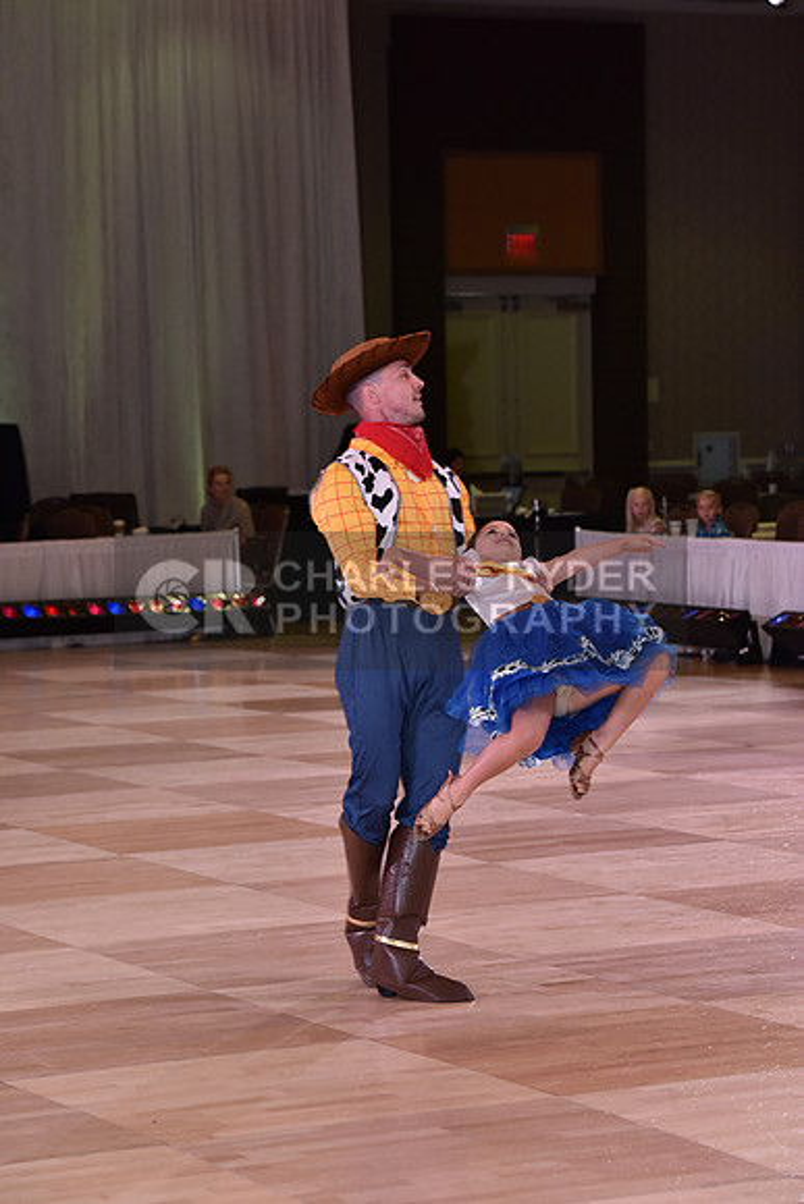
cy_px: 602
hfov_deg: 12.2
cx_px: 402
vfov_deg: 18.3
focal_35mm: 112
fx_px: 3749
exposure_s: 1/250
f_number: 6.3
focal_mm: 112
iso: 1600
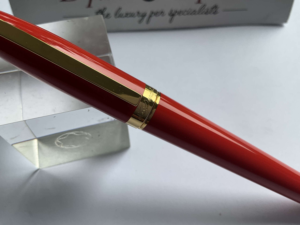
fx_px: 251
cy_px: 112
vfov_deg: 48.2
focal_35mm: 29
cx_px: 150
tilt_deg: -61.5
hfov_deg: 61.7
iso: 20
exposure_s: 1/149
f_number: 1.8
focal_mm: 3
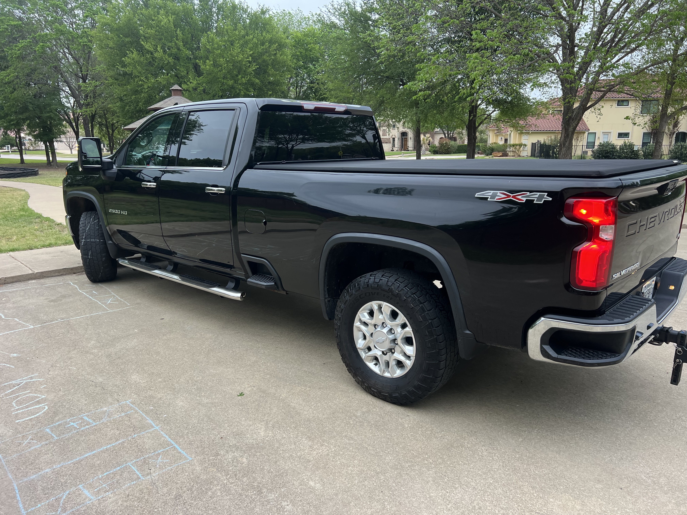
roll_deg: +0.3
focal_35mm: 26
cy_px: 258
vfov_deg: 53.1
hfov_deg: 67.3
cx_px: 344
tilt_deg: -12.0
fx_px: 516
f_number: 1.5
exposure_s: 1/121
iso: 100
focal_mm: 5.7
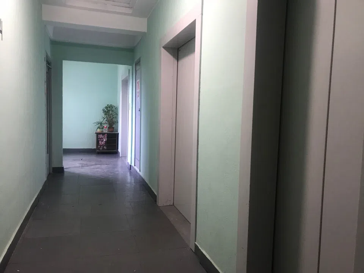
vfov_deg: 49.7
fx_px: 294
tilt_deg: -4.4
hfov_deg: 63.4
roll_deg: -1.1
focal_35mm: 28
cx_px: 182
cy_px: 136
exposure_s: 1/17
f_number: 1.8
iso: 64
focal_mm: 3.99
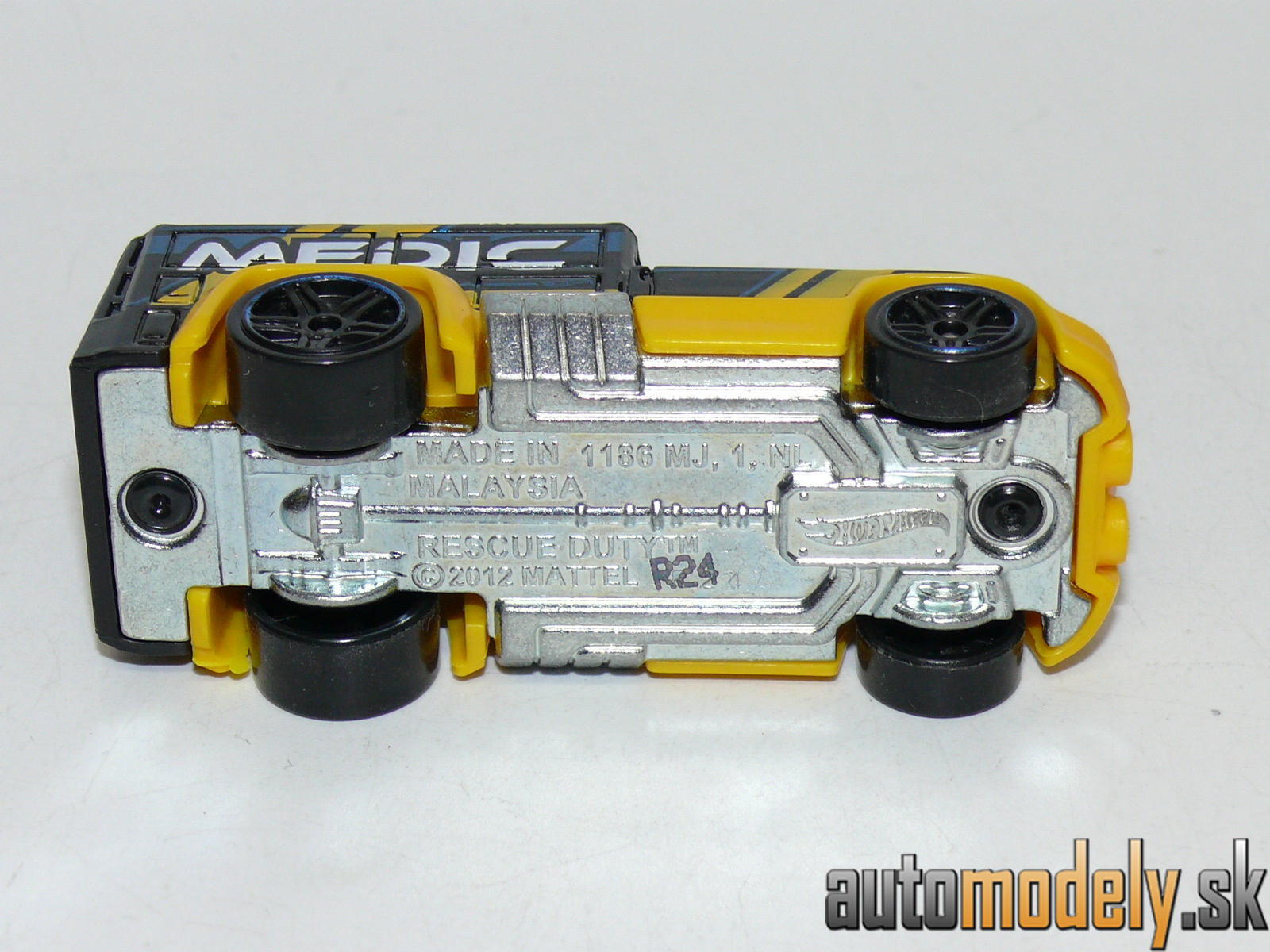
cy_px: 476
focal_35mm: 103
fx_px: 3779
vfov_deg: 14.4
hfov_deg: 19.1
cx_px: 635
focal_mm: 13.5
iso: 100
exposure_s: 1/30
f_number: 4
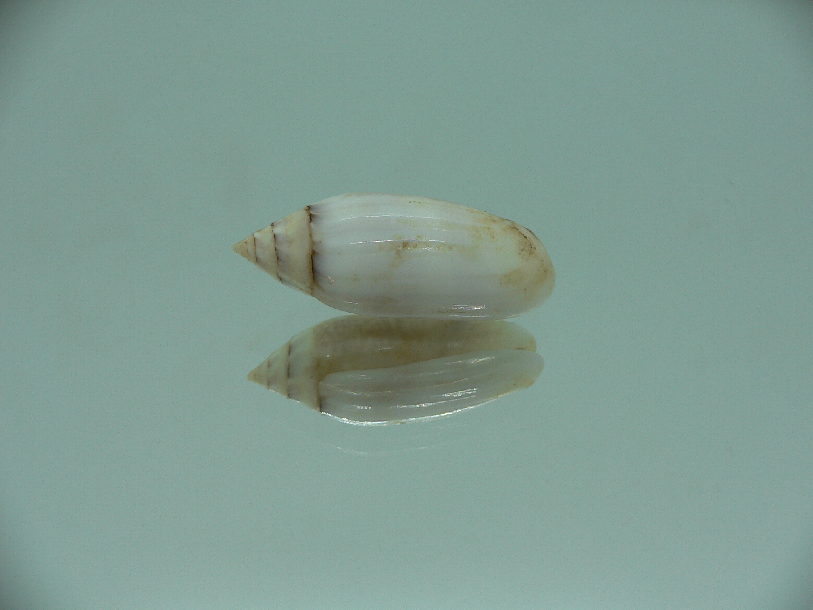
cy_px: 305
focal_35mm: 35
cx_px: 406
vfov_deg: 40.7
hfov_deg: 52.6
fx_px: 822
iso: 80
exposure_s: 1/80
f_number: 2.8
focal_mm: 4.6
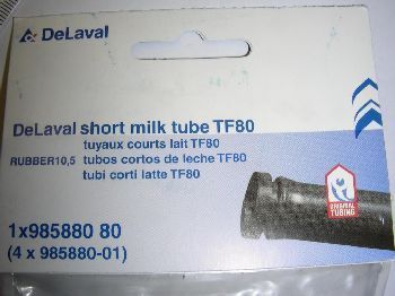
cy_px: 148
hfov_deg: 49.0
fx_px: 433
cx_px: 198
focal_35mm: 38
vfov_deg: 37.7
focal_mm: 6.3
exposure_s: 1/60.1
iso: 50
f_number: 6.8
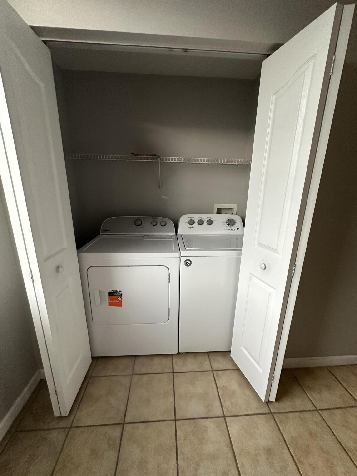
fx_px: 193
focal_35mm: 14
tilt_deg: -14.0
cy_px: 238
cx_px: 178
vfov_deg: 102.1
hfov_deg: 85.7
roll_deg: -2.7
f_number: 2.2
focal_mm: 2.22
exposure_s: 1/60
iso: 250
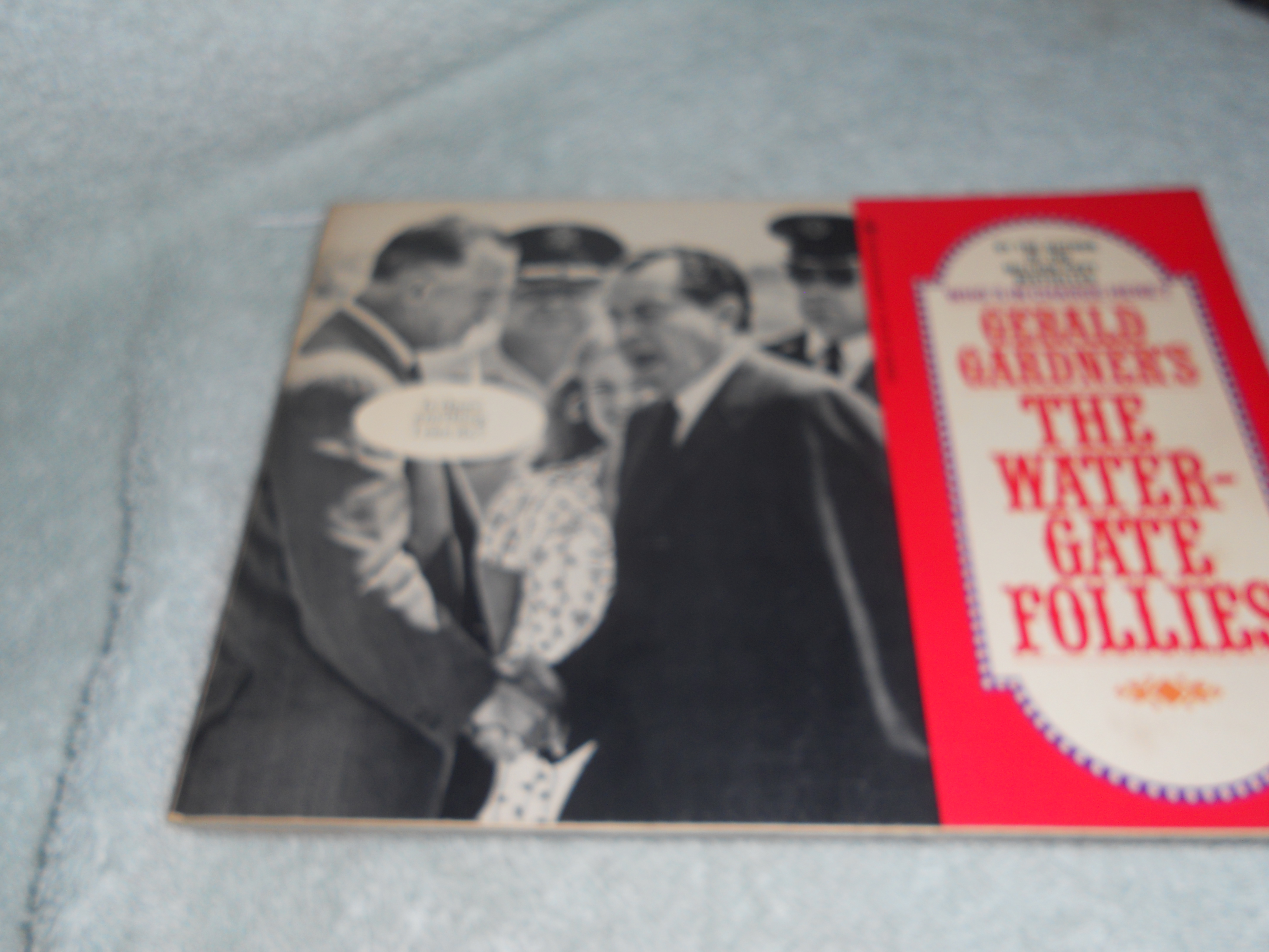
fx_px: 1173
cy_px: 476
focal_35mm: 32
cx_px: 634
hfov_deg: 56.8
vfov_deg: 44.2
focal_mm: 5.8
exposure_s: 1/25
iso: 80
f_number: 8.8
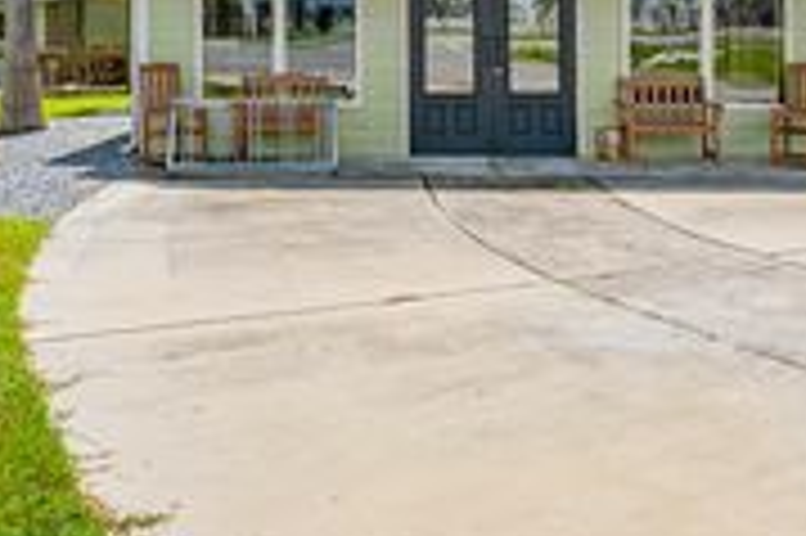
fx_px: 971
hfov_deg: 45.1
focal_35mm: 43
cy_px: 20
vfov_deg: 29.2
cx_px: 383
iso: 400
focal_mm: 15.5
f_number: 11
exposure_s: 1/1250
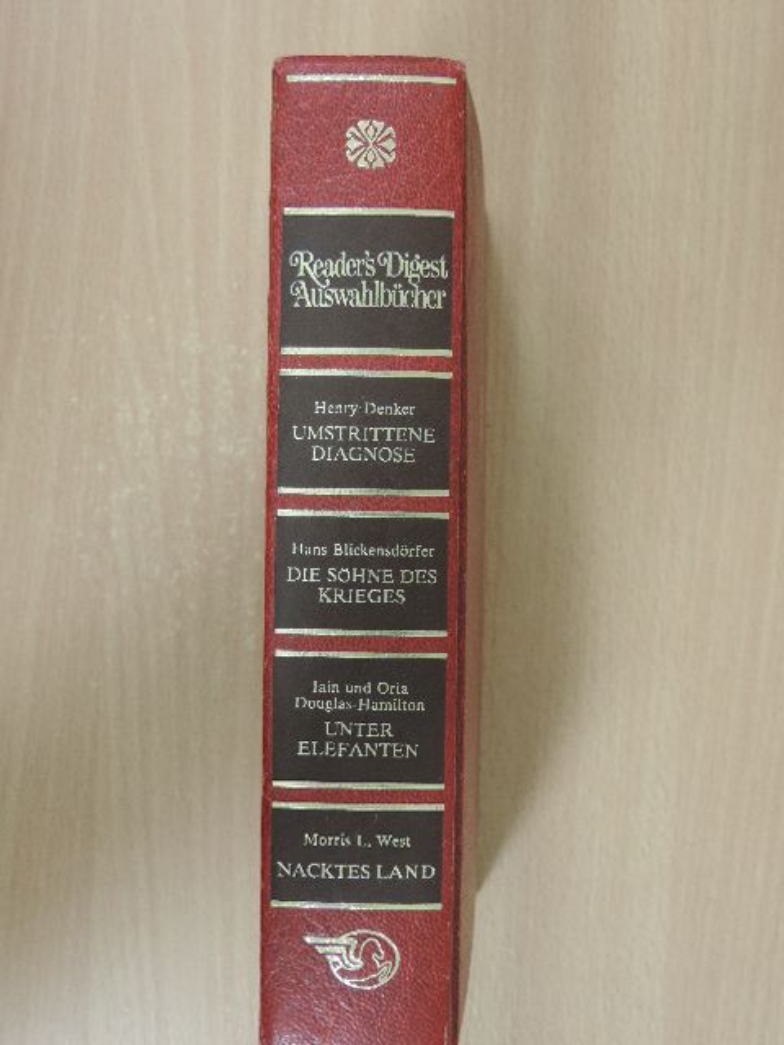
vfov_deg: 38.2
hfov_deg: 29.1
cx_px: 392
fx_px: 1510
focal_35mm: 50
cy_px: 522
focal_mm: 8.9
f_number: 3.6
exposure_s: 1/13
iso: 400
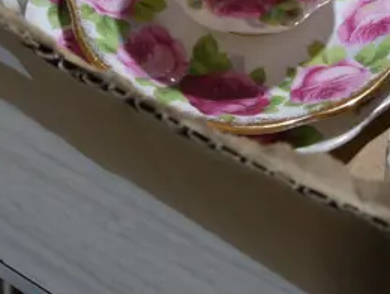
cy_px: -226
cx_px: 267
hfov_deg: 16.6
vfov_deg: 11.7
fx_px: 1332
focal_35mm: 118
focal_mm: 15
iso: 200
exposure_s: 1/125
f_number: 3.6
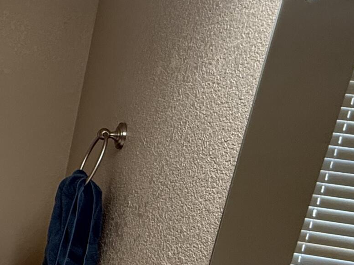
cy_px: 174
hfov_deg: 27.0
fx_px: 552
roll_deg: -5.8
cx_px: -154
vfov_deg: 26.9
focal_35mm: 54
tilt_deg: -12.2
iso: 200
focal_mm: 2.22
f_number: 2.2
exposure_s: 1/120
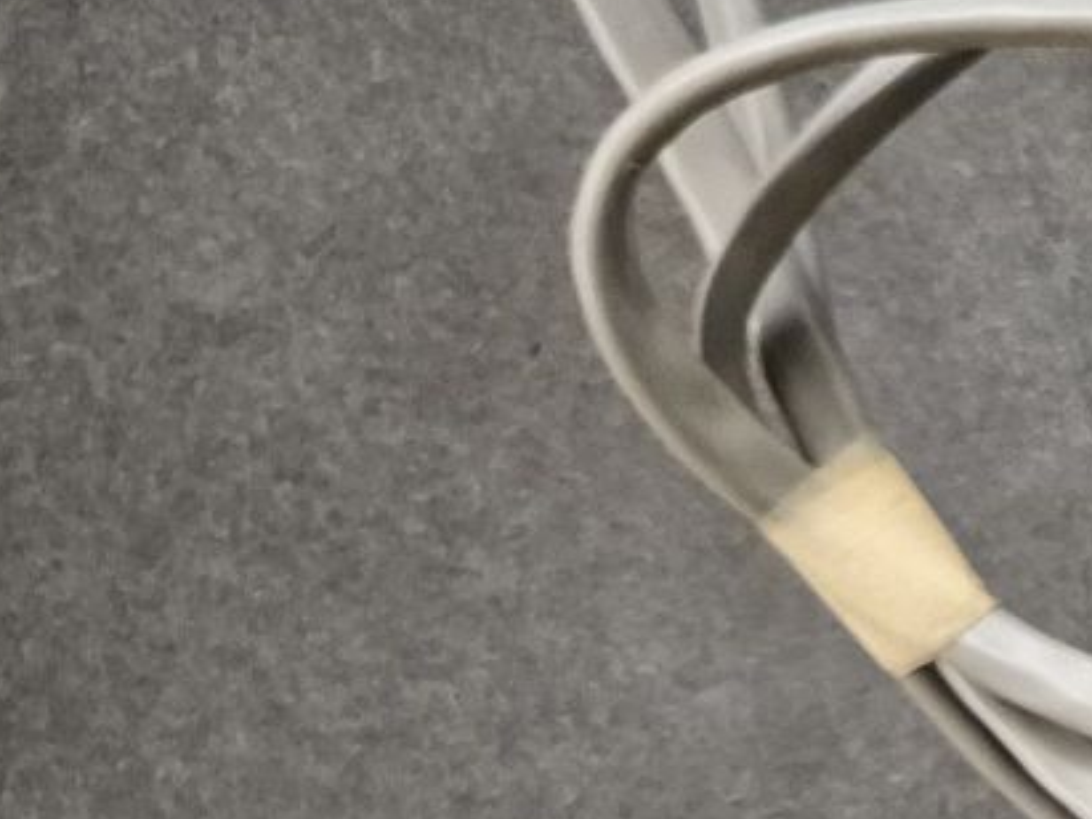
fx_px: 3532
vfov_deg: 13.1
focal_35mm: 112
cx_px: 2617
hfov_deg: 13.2
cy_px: 718
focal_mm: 5.4
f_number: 1.8
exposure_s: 1/100
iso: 2000
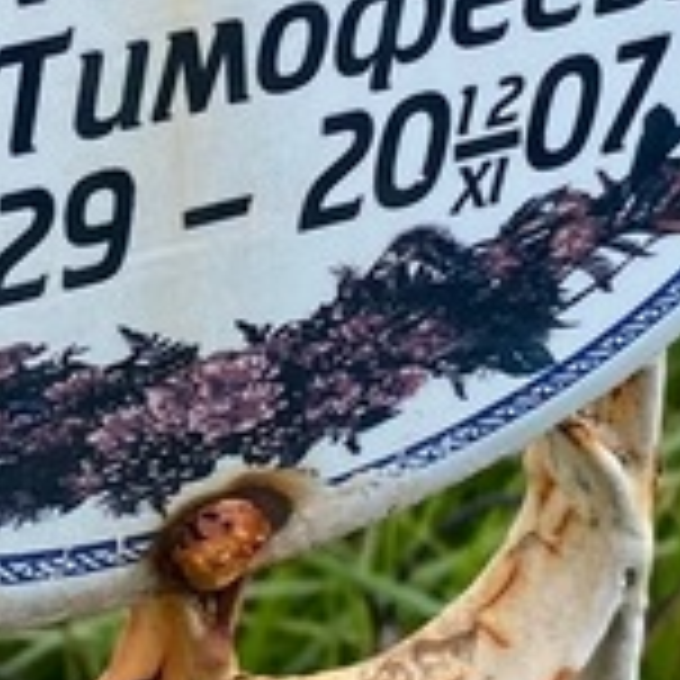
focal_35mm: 122
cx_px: 63
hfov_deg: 14.2
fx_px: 2711
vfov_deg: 14.1
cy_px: 0
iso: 32
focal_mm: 4.25
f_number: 1.8
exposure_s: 1/588
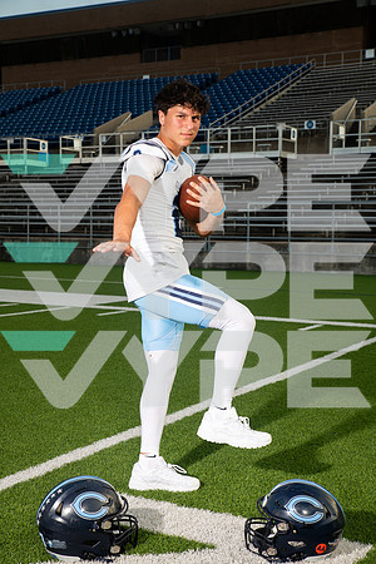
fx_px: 815
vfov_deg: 38.2
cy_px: 282
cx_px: 188
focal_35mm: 52
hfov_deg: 26.0
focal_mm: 52
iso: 160
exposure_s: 1/320
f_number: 7.1
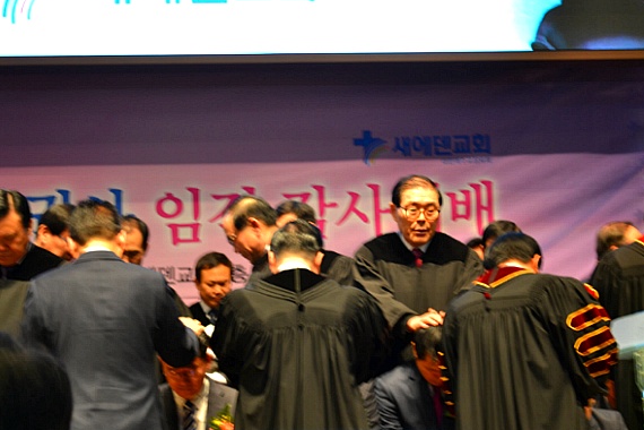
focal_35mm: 93
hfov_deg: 22.0
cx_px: 353
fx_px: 1656
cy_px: 223
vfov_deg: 14.8
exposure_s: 1/25
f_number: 5.6
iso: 400
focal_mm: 55
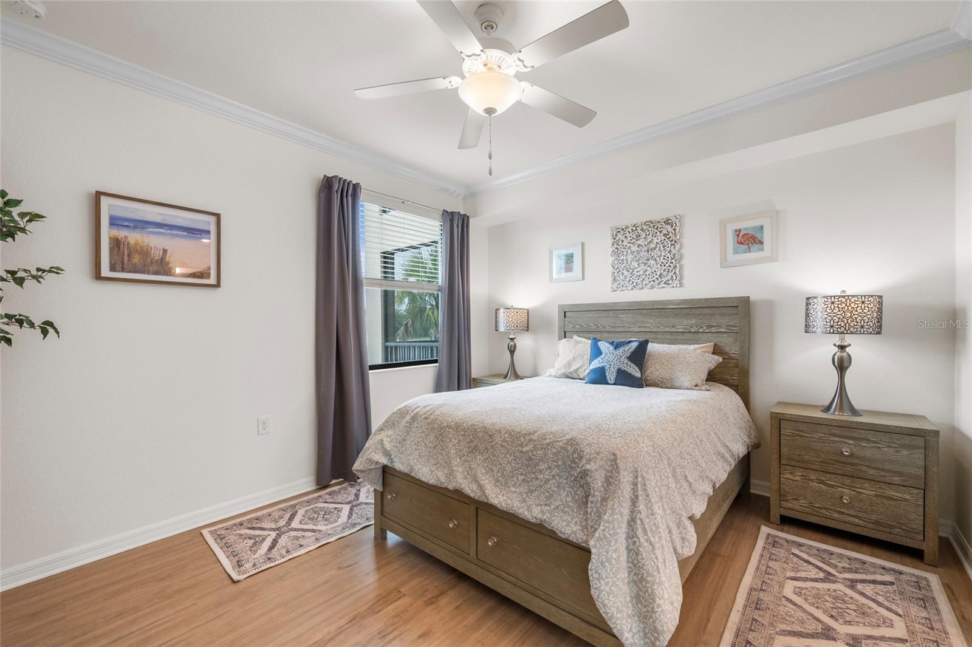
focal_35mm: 14
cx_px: 486
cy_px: 324
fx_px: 378
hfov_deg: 104.3
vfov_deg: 81.1
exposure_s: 1/640
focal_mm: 14
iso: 800
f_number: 8
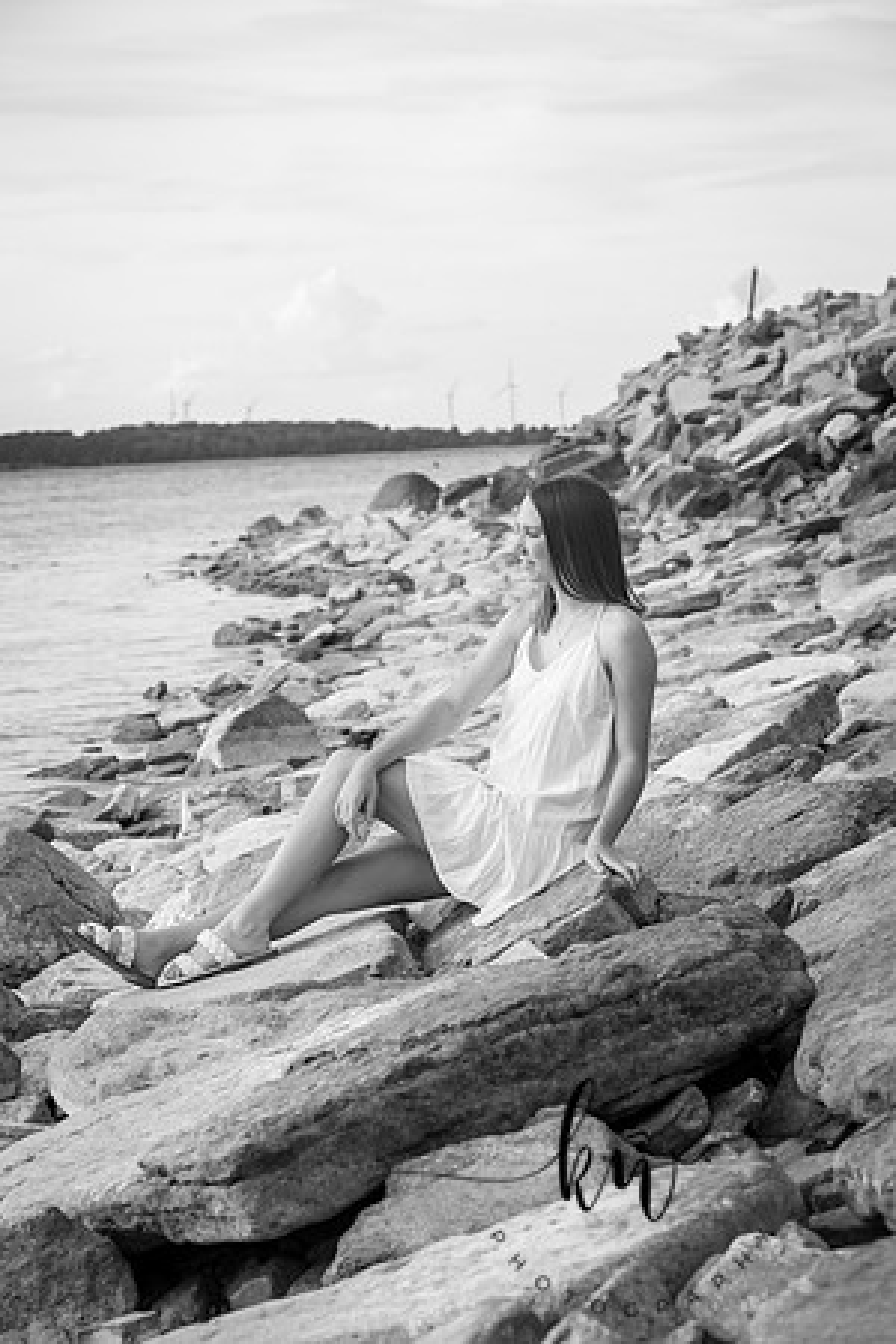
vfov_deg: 18.6
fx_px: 4106
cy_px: 672
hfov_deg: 12.5
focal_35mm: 110
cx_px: 448
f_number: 9
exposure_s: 1/320
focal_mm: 110
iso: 400
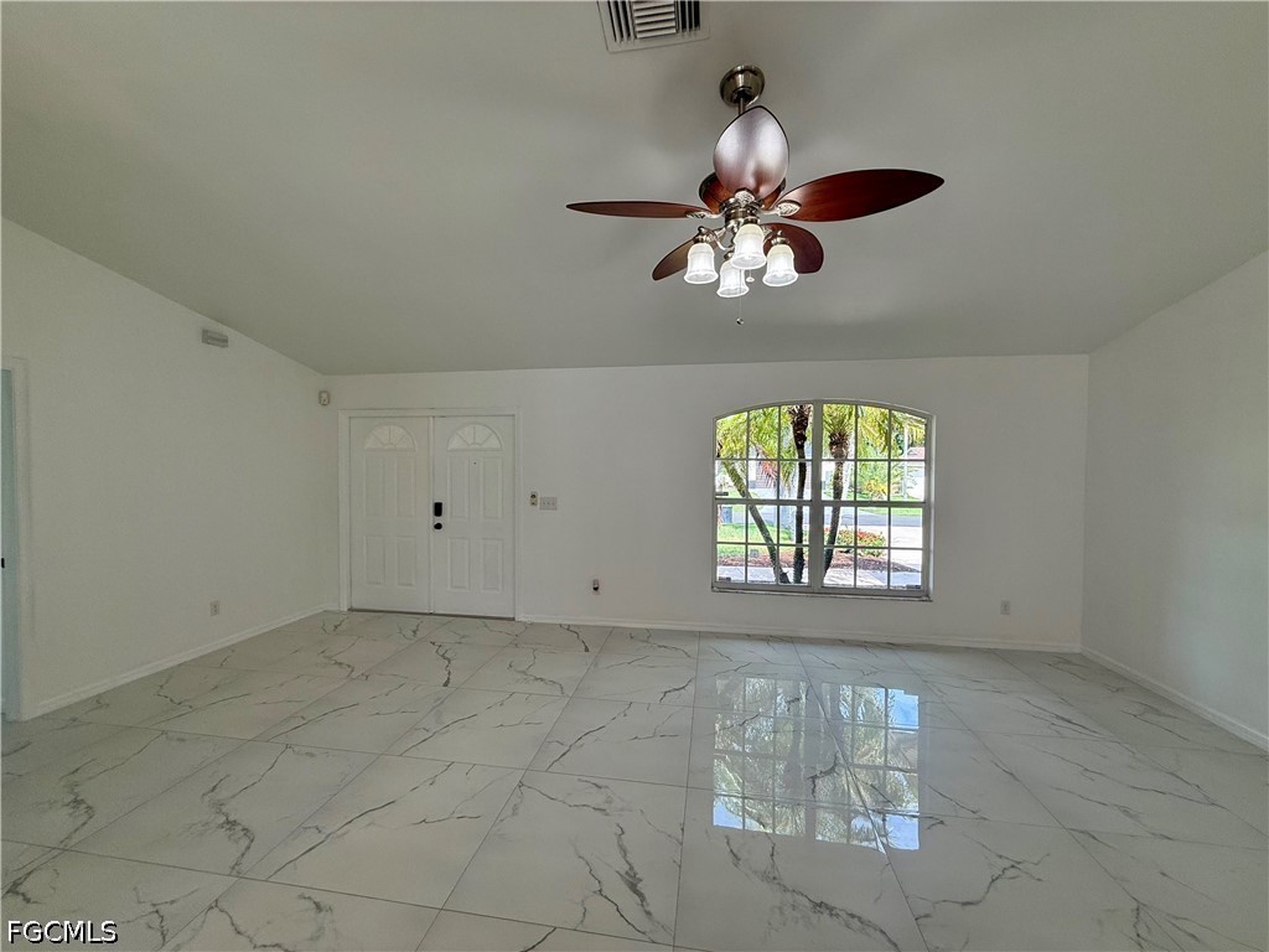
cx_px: 634
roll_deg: -0.5
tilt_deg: -0.7
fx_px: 513
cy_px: 476
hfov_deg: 102.1
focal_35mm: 14
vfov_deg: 85.7
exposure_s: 1/120
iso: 64
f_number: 2.2
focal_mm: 2.22
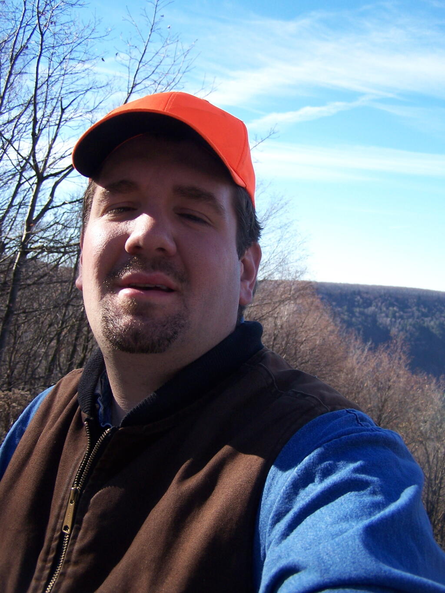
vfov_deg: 49.0
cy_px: 296
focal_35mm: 38
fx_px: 651
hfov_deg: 37.7
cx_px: 222
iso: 100
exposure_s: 1/640
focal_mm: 6.3
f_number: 2.8
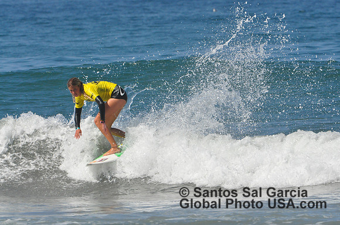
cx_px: 170
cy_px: 112
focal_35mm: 825
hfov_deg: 2.5
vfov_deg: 1.7
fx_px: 7781
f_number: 16
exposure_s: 1/1000
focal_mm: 550
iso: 1250
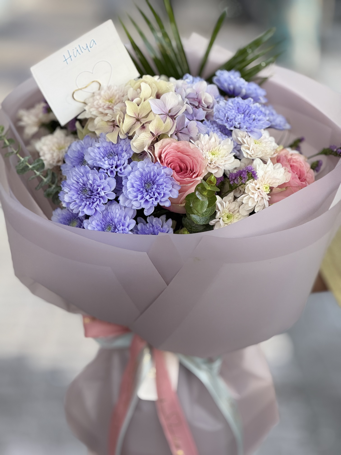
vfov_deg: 16.4
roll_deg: +0.7
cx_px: 170
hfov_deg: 12.3
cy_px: 228
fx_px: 1576
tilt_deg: -12.3
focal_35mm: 120
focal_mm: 15.66
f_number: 2.8
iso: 125
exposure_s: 1/100
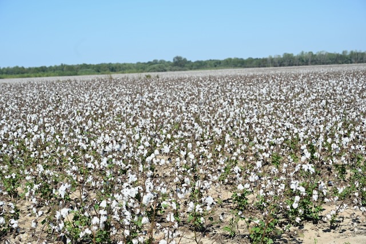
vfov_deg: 19.4
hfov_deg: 28.9
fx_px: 711
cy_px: 122
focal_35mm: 70
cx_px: 183
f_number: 6.3
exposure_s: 1/640
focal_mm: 70
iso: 200
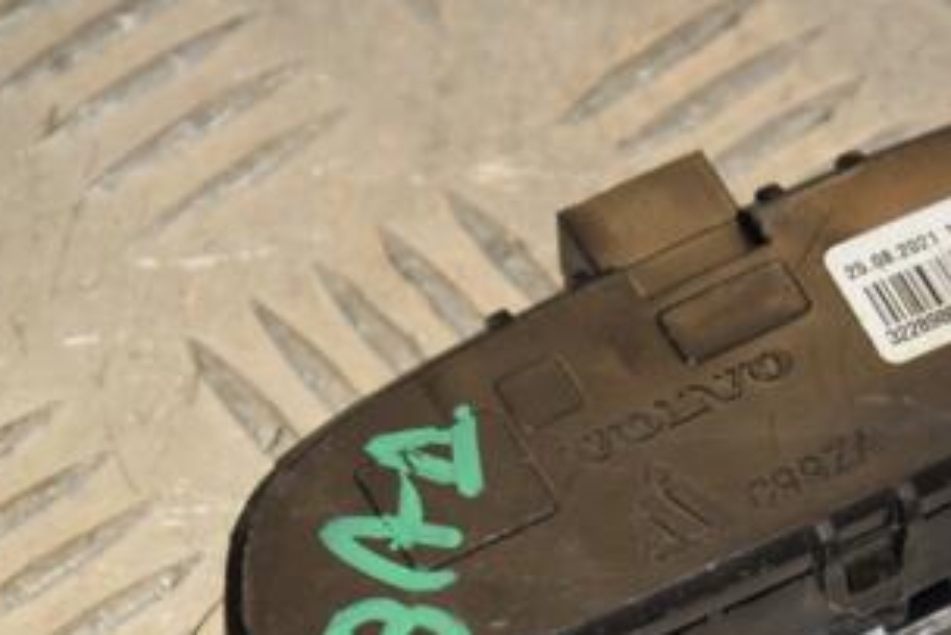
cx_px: 741
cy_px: 500
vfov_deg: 4.4
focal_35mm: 311
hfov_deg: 6.6
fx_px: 8219
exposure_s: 1/200
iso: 800
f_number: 7.1
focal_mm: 105
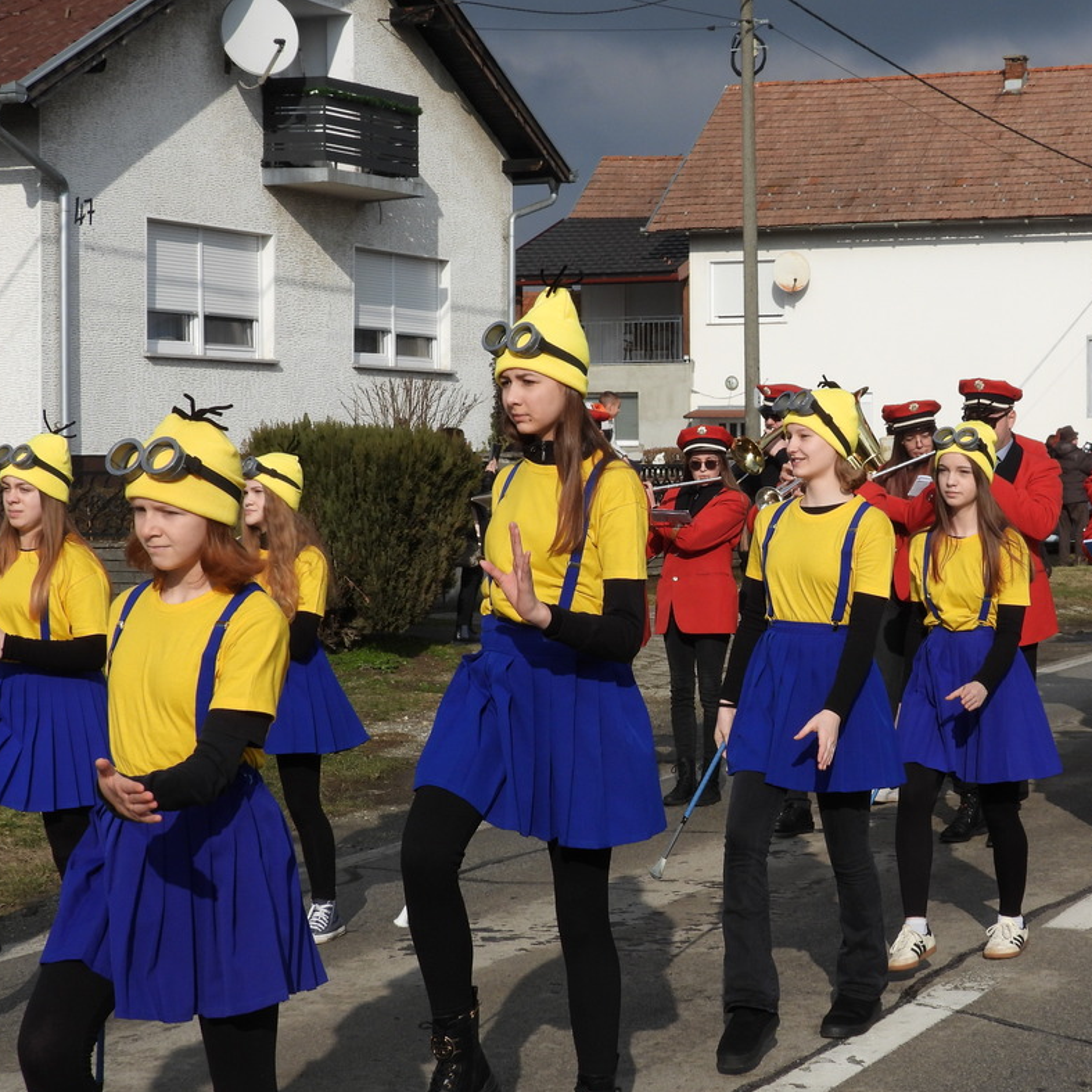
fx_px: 2641
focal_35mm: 74
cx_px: 703
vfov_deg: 23.4
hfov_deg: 23.3
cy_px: 567
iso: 100
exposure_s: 1/1600
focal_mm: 9.8
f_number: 4
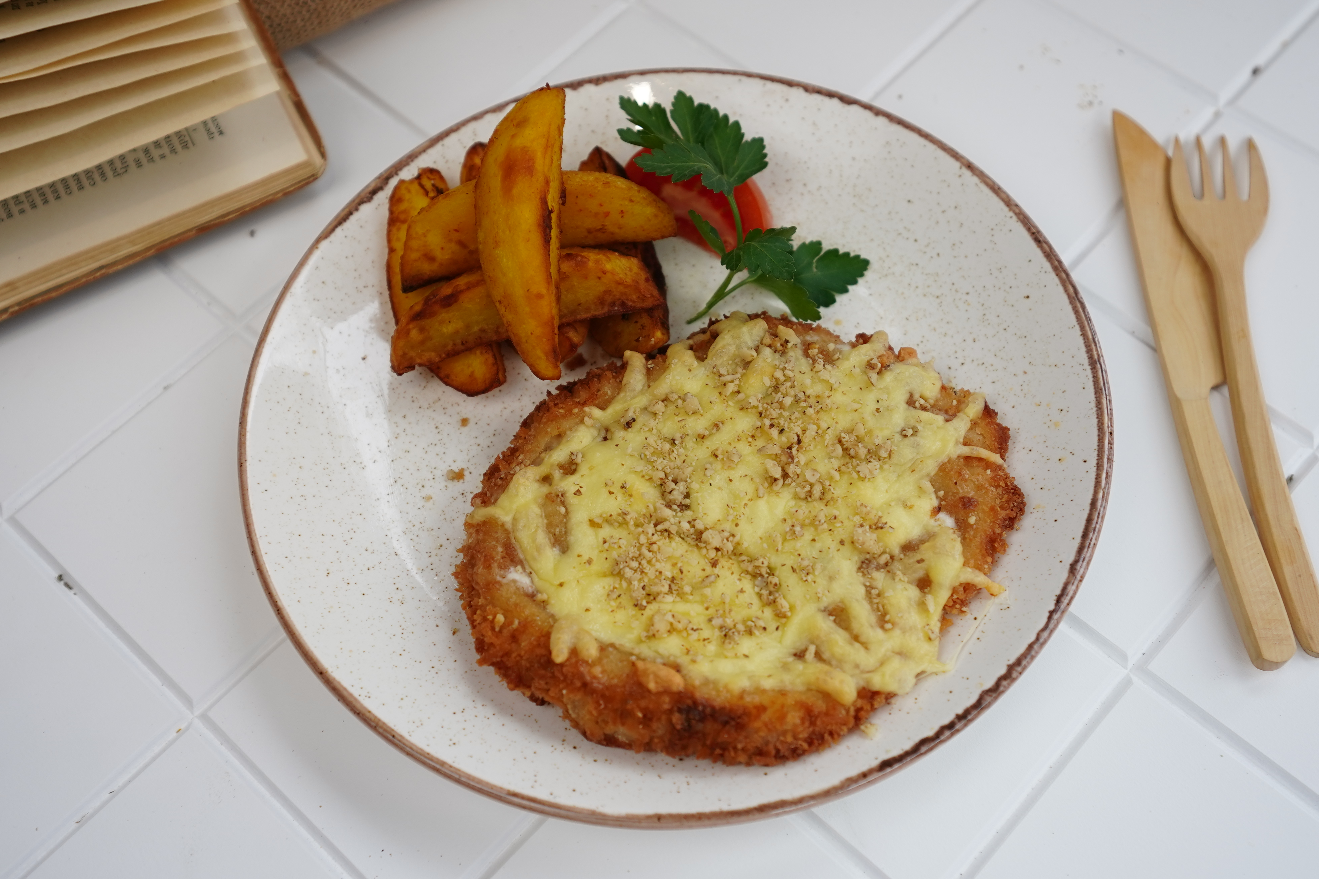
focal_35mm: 42
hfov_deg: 46.4
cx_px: 660
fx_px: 1539
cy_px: 440
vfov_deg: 31.9
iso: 250
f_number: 3.2
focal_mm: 28
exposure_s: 1/250
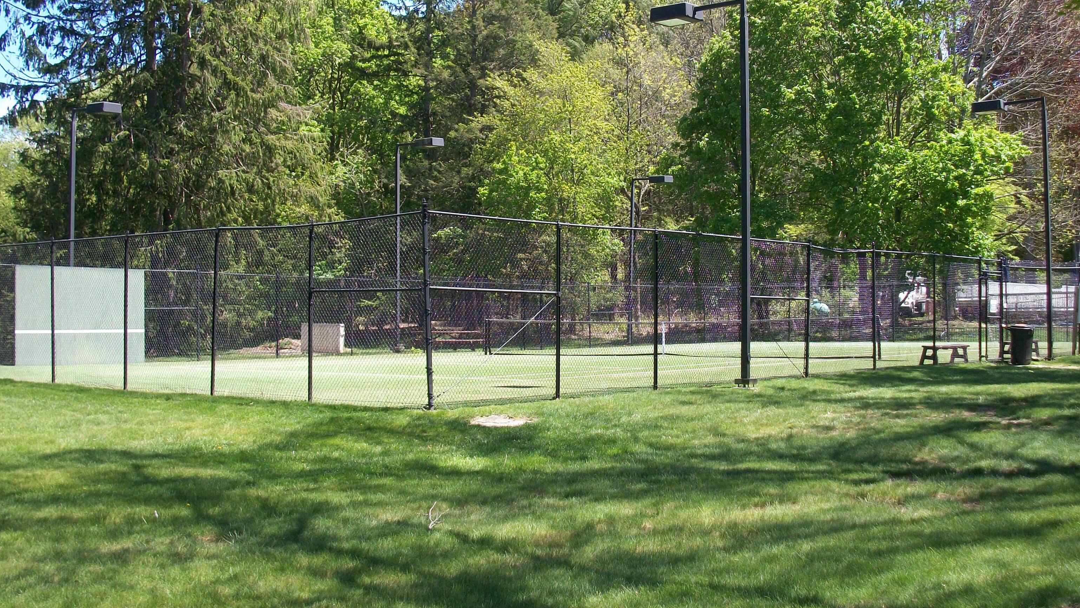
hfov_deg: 42.9
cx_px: 540
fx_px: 1375
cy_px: 310
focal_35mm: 48
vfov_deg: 24.9
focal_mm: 7.8
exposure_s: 1/250
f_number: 3.5
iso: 80
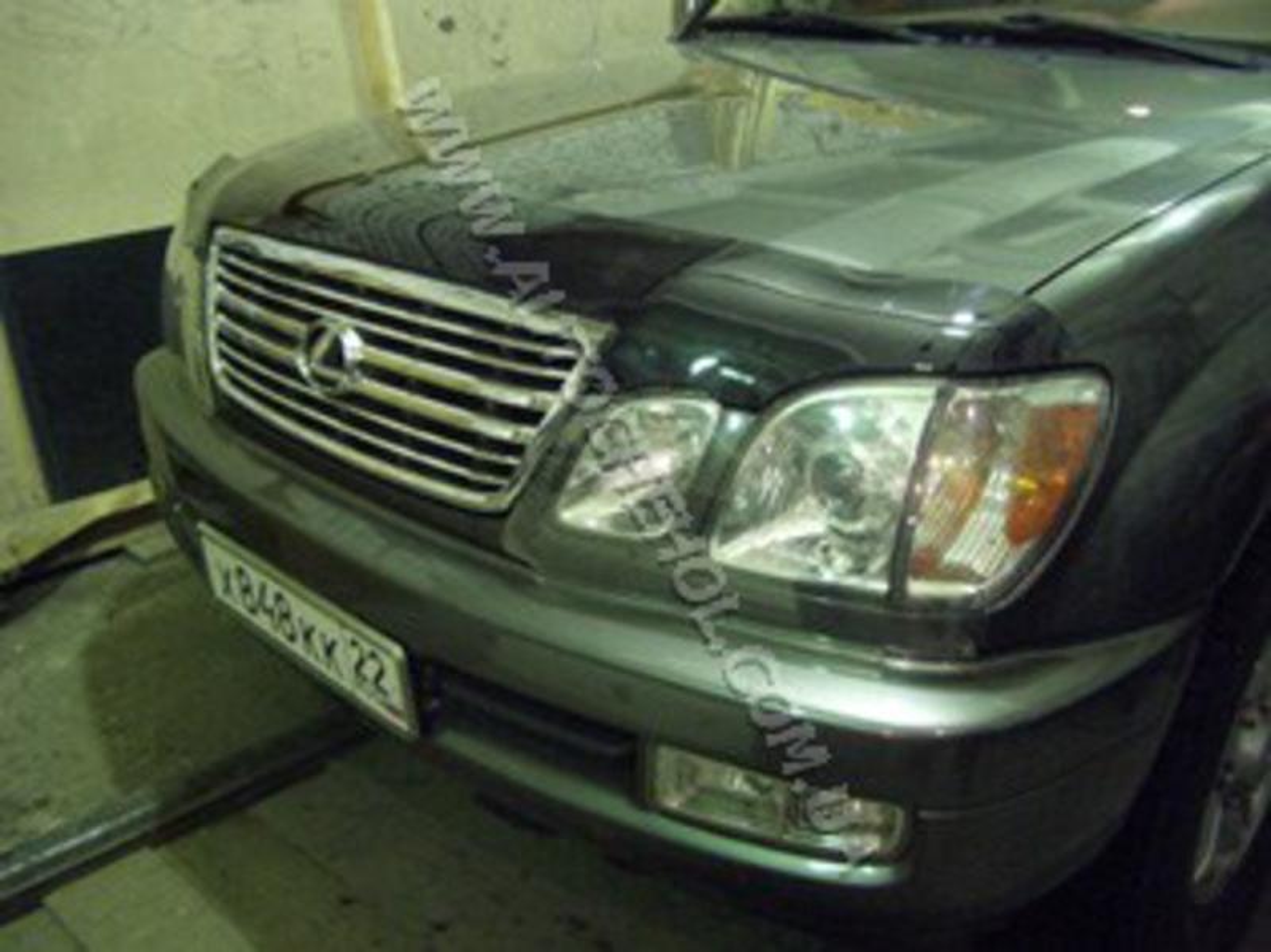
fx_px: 1284
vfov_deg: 40.7
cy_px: 476
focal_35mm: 35
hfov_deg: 52.7
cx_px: 636
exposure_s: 1/8
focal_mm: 5.8
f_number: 2.6
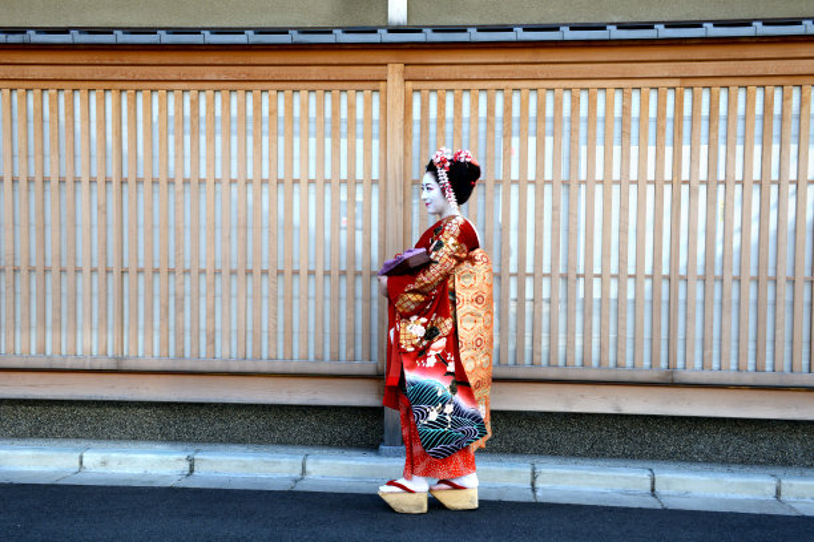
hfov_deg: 48.5
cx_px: 407
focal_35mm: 40
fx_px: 904
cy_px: 271
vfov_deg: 33.4
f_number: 10
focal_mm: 40
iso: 400
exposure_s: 1/200
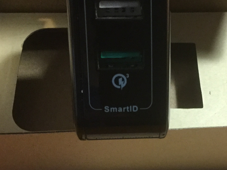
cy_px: 108
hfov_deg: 28.2
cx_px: 165
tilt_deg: -53.3
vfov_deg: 21.6
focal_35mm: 68
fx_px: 446
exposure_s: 1/17
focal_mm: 3.3
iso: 200
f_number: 2.4
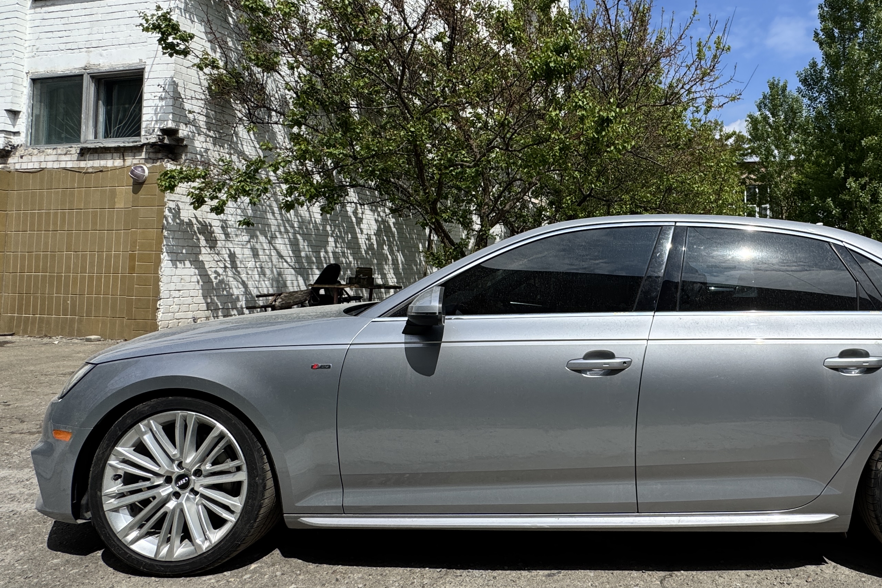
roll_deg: -1.7
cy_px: 243
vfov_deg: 54.8
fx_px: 563
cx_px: 629
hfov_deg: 72.3
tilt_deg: +2.7
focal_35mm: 23
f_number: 2.2
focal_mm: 2.22
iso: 50
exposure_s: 1/2342
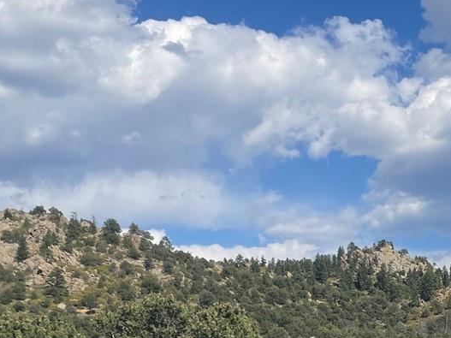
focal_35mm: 79
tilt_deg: +3.7
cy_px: 374
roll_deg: +3.3
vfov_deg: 18.0
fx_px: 1029
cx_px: 491
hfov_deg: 23.3
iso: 50
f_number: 1.6
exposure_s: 1/6135
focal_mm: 4.2
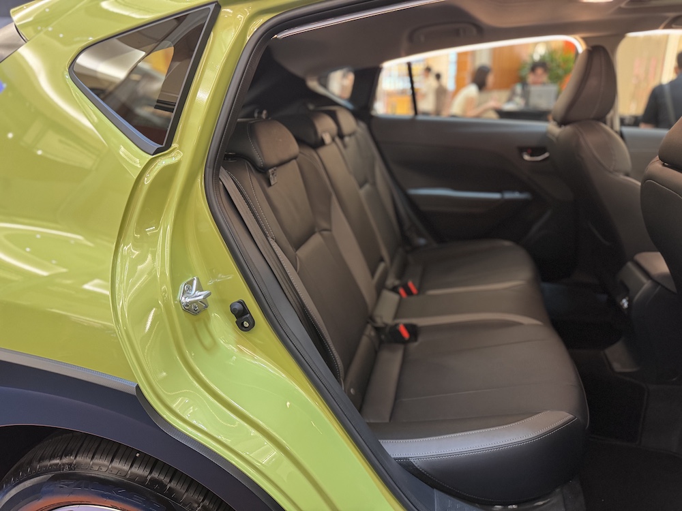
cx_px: 341
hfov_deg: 71.6
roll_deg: +1.6
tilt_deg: -18.6
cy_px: 256
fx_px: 473
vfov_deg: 56.8
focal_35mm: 24
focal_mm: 6.76
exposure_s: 1/50
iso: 400
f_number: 1.78
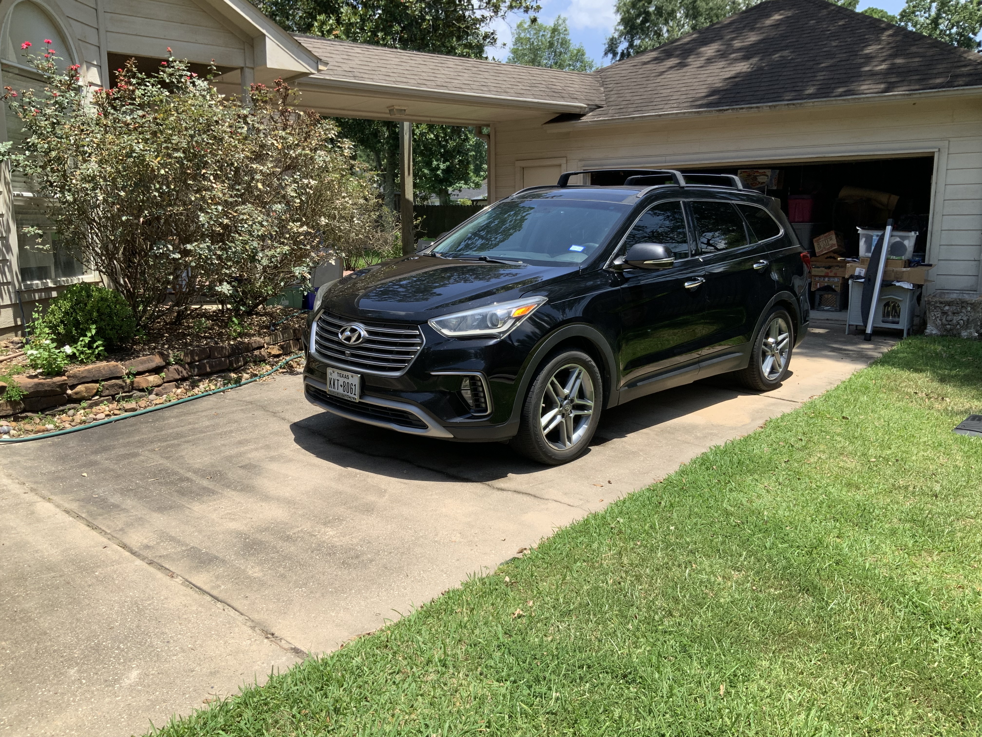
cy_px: 368
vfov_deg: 48.2
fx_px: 823
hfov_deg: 61.7
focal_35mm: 29
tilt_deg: -9.9
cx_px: 491
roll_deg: +0.6
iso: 16
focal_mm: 3
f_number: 1.8
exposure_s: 1/1221
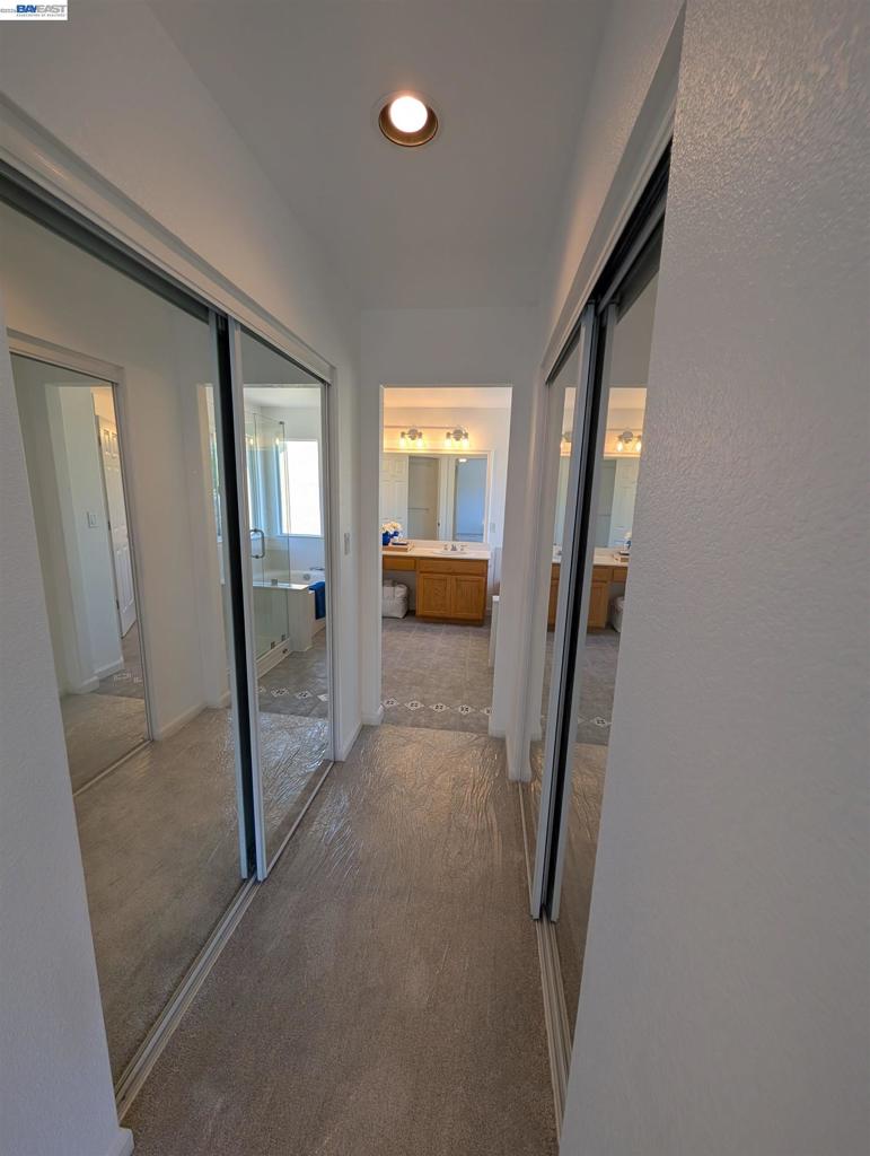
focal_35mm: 12
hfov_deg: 94.6
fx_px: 401
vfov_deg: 110.5
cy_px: 578
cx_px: 435
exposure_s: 1/222
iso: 54
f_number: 1.7
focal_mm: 2.02
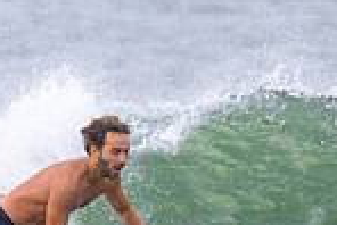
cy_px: 317
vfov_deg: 0.4
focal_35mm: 3137
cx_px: 125
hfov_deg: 0.7
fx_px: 29394
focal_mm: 800
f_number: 11
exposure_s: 1/3200
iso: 5000
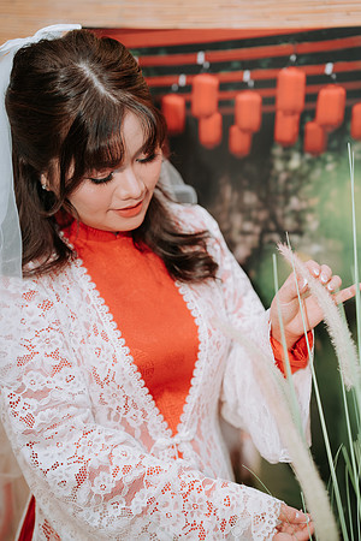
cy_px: 270
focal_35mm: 85
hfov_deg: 16.1
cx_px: 180
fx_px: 1278
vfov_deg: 23.9
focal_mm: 85
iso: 800
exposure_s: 1/160
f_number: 2.2
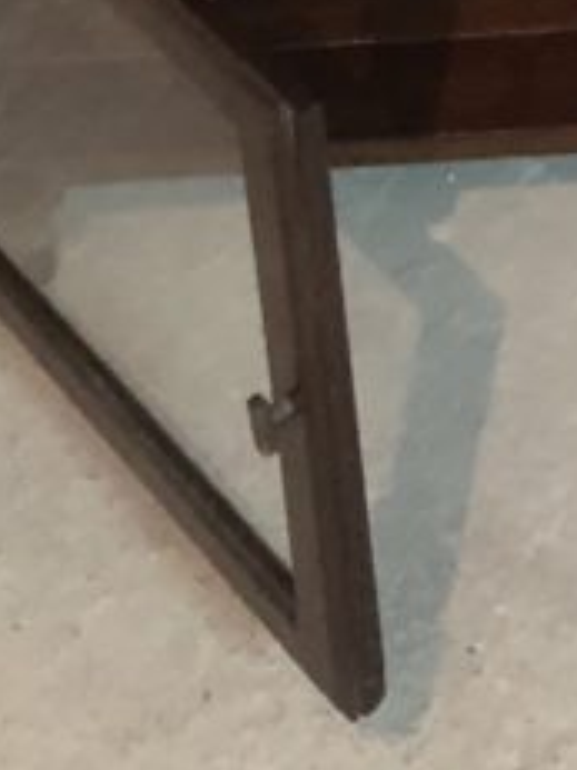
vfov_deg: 13.0
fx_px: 2758
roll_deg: +2.1
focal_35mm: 124
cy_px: -930
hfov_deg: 11.7
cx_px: 674
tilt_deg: -24.5
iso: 160
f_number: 1.8
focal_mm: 4
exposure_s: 1/4
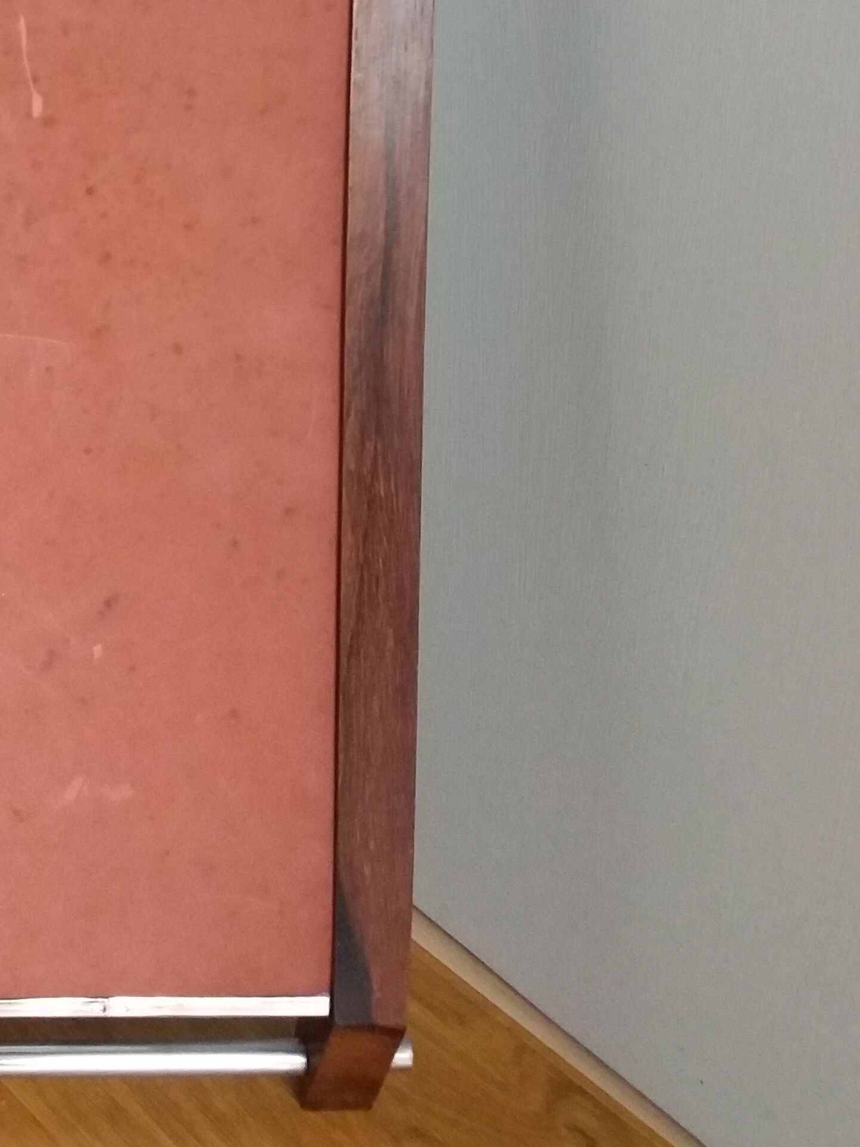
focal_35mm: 60
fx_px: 1987
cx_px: 17
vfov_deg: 31.2
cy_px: 200
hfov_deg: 23.5
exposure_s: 1/17
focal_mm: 3.7
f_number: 1.9
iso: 320
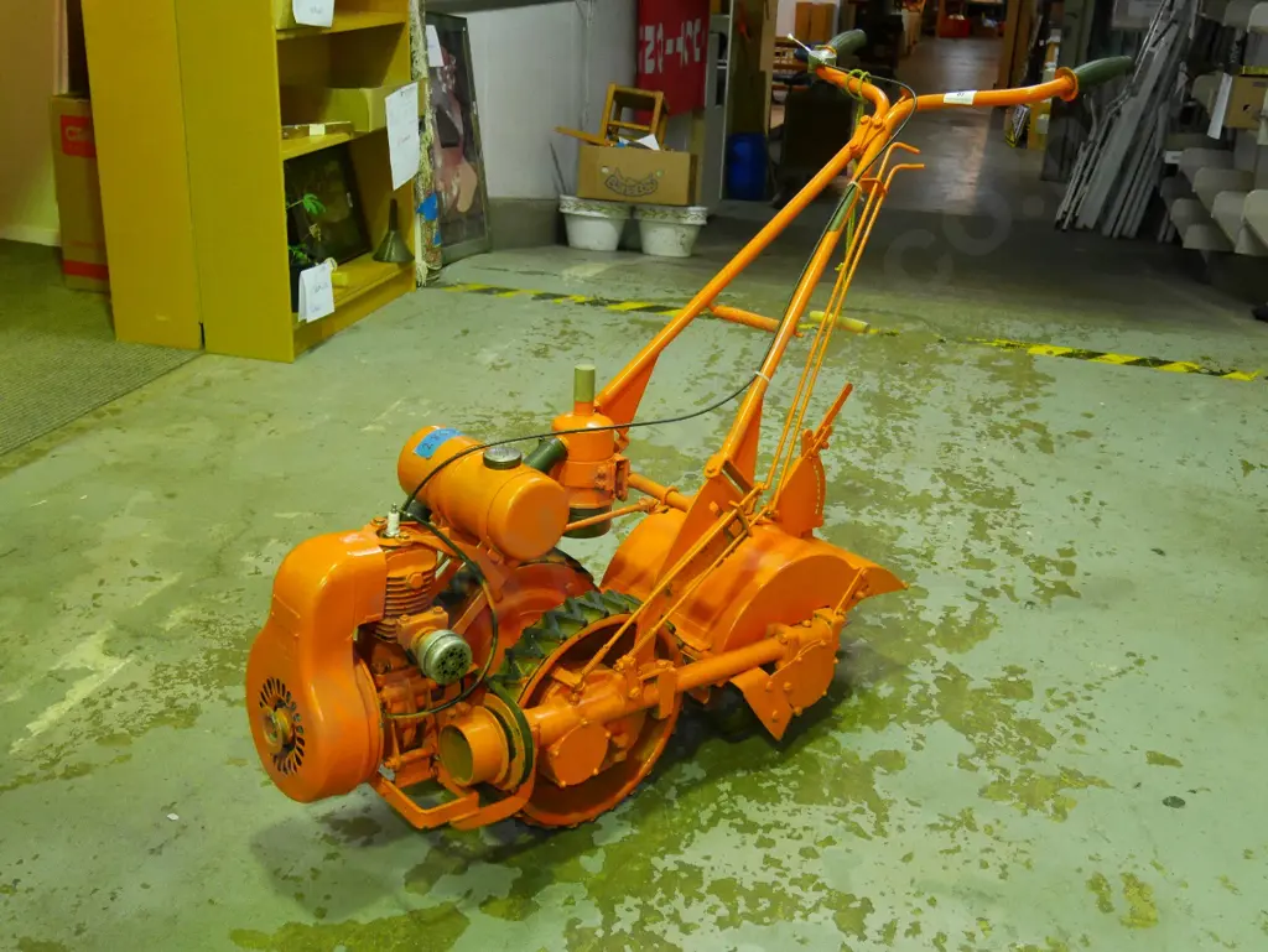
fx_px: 1319
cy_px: 476
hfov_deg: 51.3
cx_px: 634
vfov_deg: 39.7
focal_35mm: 36
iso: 3200
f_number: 4.2
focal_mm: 18
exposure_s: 1/100
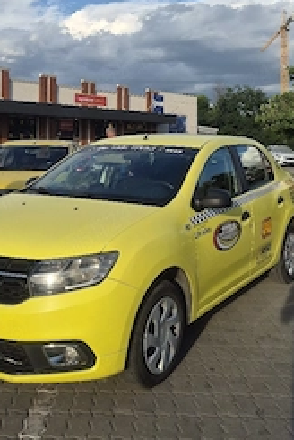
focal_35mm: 39
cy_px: 110
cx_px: 142
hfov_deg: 34.3
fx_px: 476
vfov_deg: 47.6
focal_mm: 5.4
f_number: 1.8
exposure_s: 1/5000
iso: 80
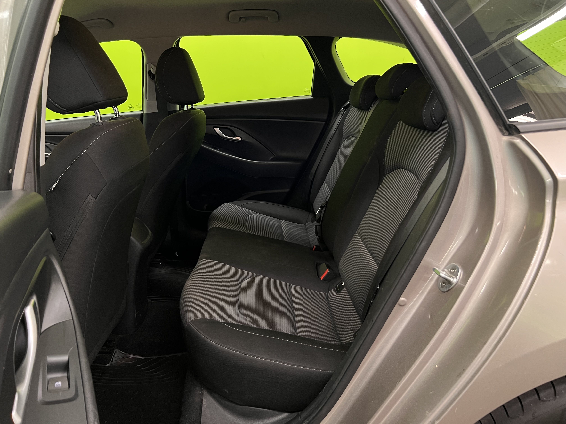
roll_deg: +2.5
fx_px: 425
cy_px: 212
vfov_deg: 53.1
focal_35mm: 26
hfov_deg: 67.3
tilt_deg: -18.2
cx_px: 283
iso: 320
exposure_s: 1/50
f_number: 1.5
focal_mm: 5.7
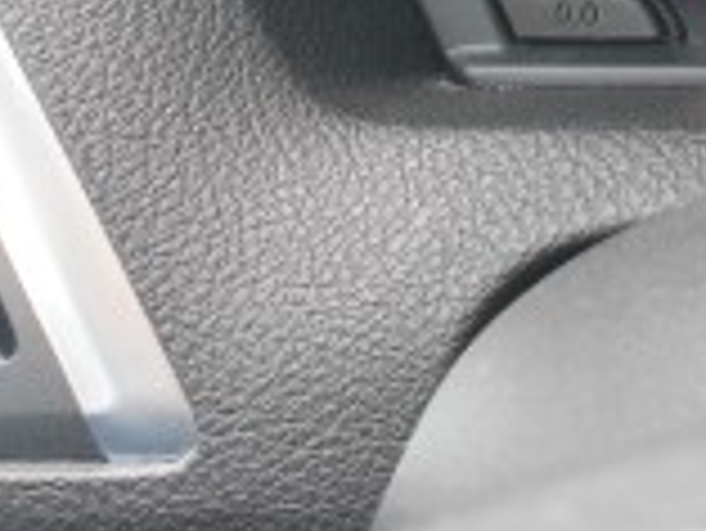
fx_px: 2164
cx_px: 1408
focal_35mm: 106
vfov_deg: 12.8
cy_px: -400
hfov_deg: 15.1
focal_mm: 4.3
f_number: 2.4
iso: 250
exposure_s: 1/27
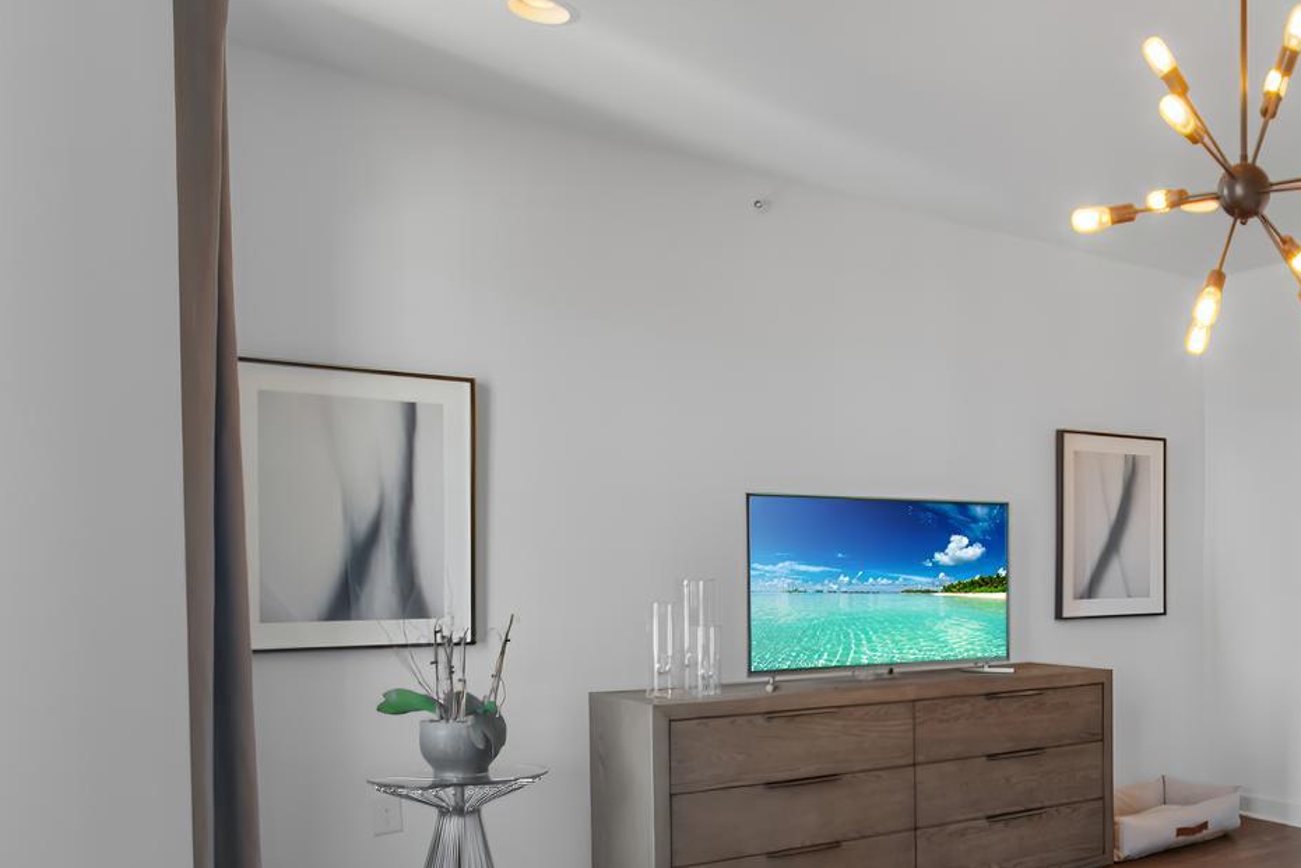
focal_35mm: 33
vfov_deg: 39.8
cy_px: 530
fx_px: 1193
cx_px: 1203
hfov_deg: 49.9
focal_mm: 10
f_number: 8
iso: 100
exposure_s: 2.5
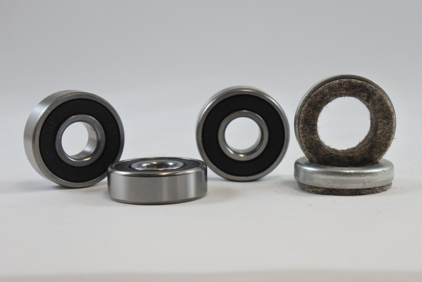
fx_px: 949
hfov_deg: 25.1
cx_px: 211
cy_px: 141
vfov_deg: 16.9
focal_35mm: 81
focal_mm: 30
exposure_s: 1/125
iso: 560
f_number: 5.6
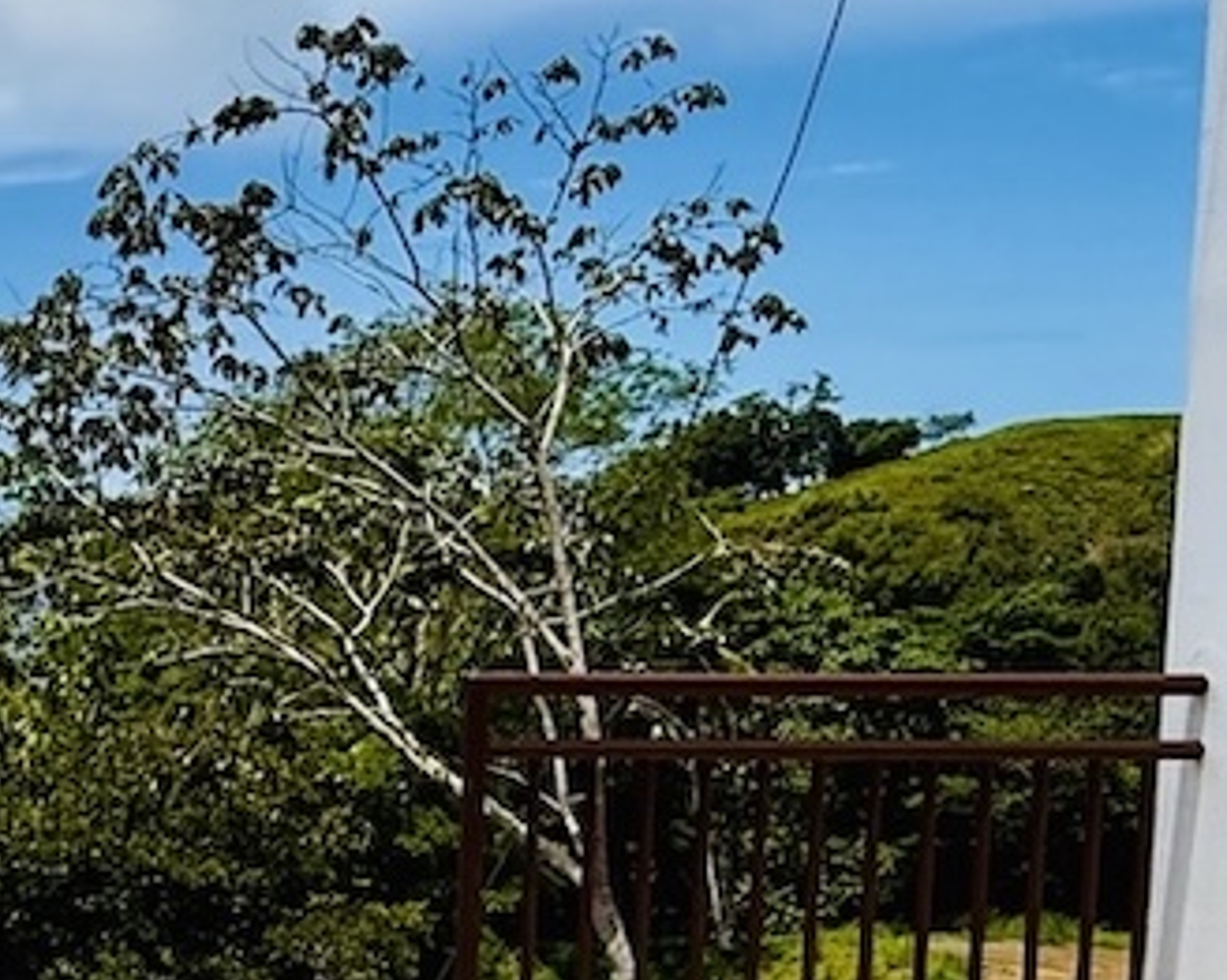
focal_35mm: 57
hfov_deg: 28.3
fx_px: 2069
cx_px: -284
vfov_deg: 26.4
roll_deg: -0.7
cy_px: 696
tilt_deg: -4.0
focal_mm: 2.22
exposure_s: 1/3663
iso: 50
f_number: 2.2
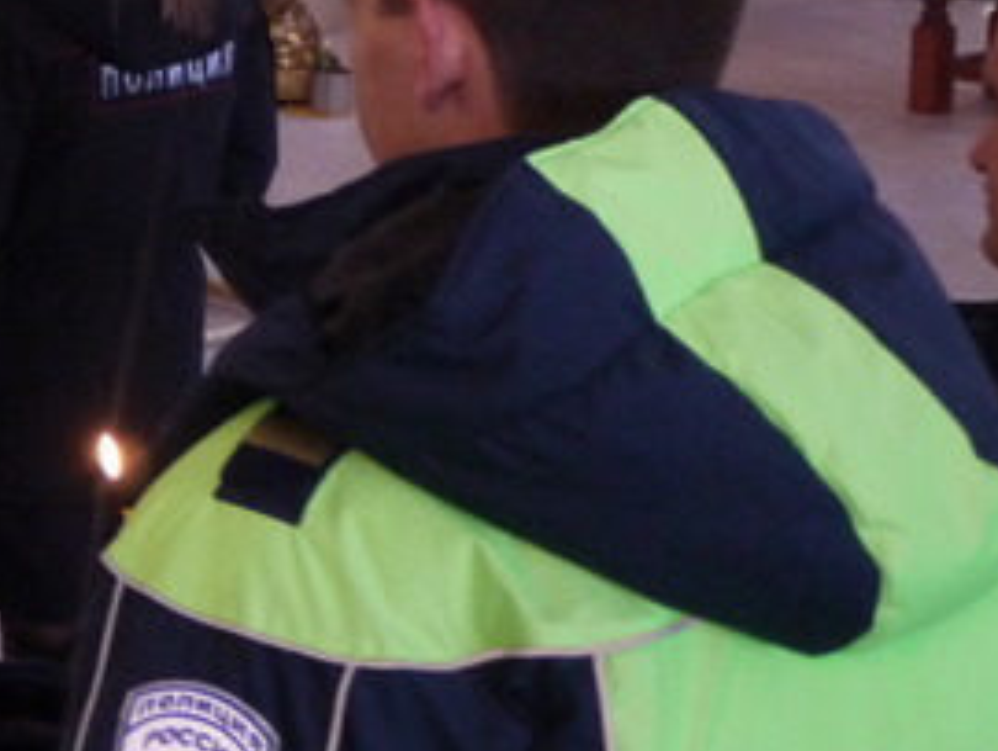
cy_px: -137
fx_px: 3059
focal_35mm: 106
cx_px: -798
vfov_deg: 13.6
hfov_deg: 15.8
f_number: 2.5
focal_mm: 14
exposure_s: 1/50
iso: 800
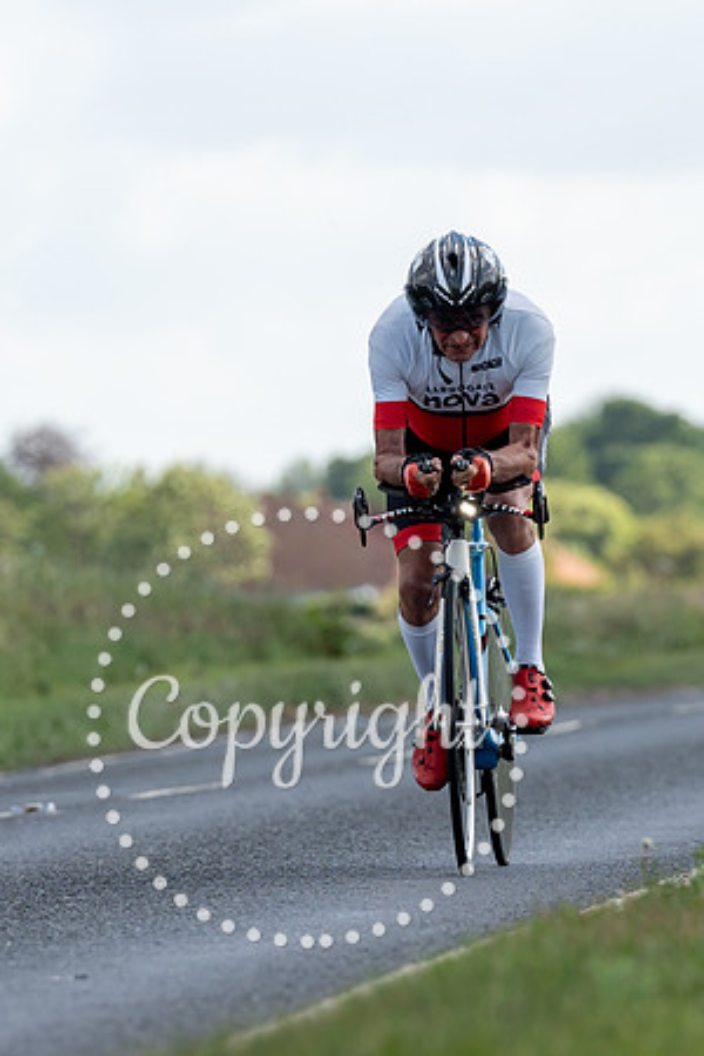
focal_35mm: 453
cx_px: 462
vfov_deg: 4.5
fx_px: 13301
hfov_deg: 3.0
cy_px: 651
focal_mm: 180
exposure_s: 1/1000
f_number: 4
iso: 125
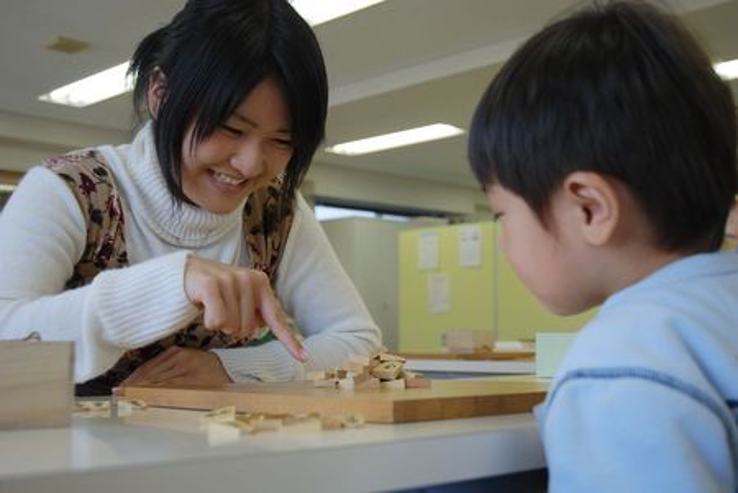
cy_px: 246
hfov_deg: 38.8
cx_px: 369
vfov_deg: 26.5
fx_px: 1046
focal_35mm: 51
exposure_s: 1/80
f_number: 4.5
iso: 200
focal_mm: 34
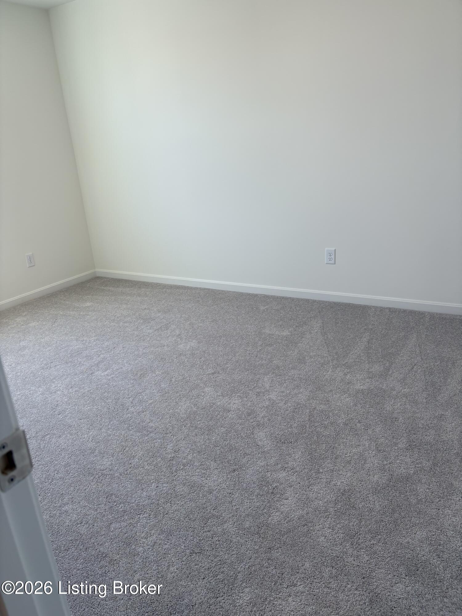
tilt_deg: -21.3
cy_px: 308
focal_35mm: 26
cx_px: 231
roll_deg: +4.4
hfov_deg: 53.1
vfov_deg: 67.3
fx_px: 463
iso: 40
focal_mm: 5.96
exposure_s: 1/120
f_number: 1.6
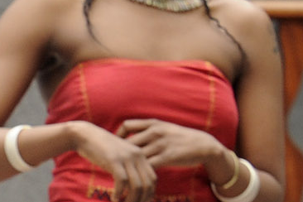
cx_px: -447
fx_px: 6514
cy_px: 512
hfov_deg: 2.6
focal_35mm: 774
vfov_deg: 1.8
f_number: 8
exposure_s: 1/250
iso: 500
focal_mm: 100
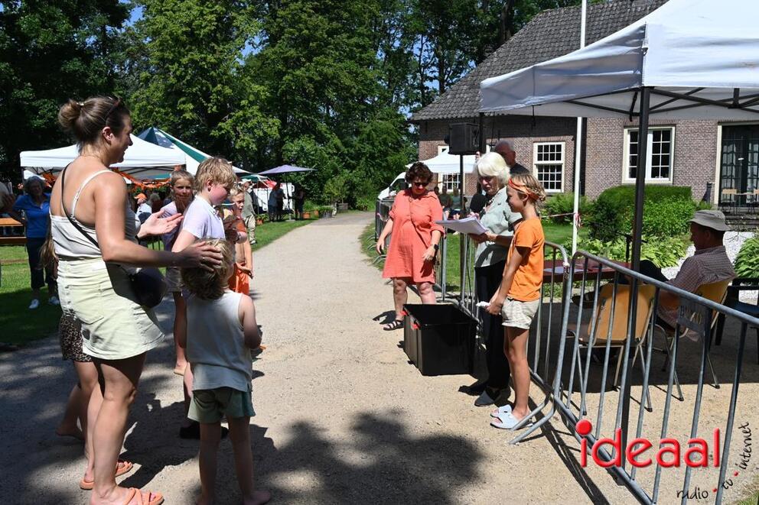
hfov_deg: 61.9
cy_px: 252
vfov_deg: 43.6
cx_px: 380
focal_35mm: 30
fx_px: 632
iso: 100
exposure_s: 1/400
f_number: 7.1
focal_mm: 20.5
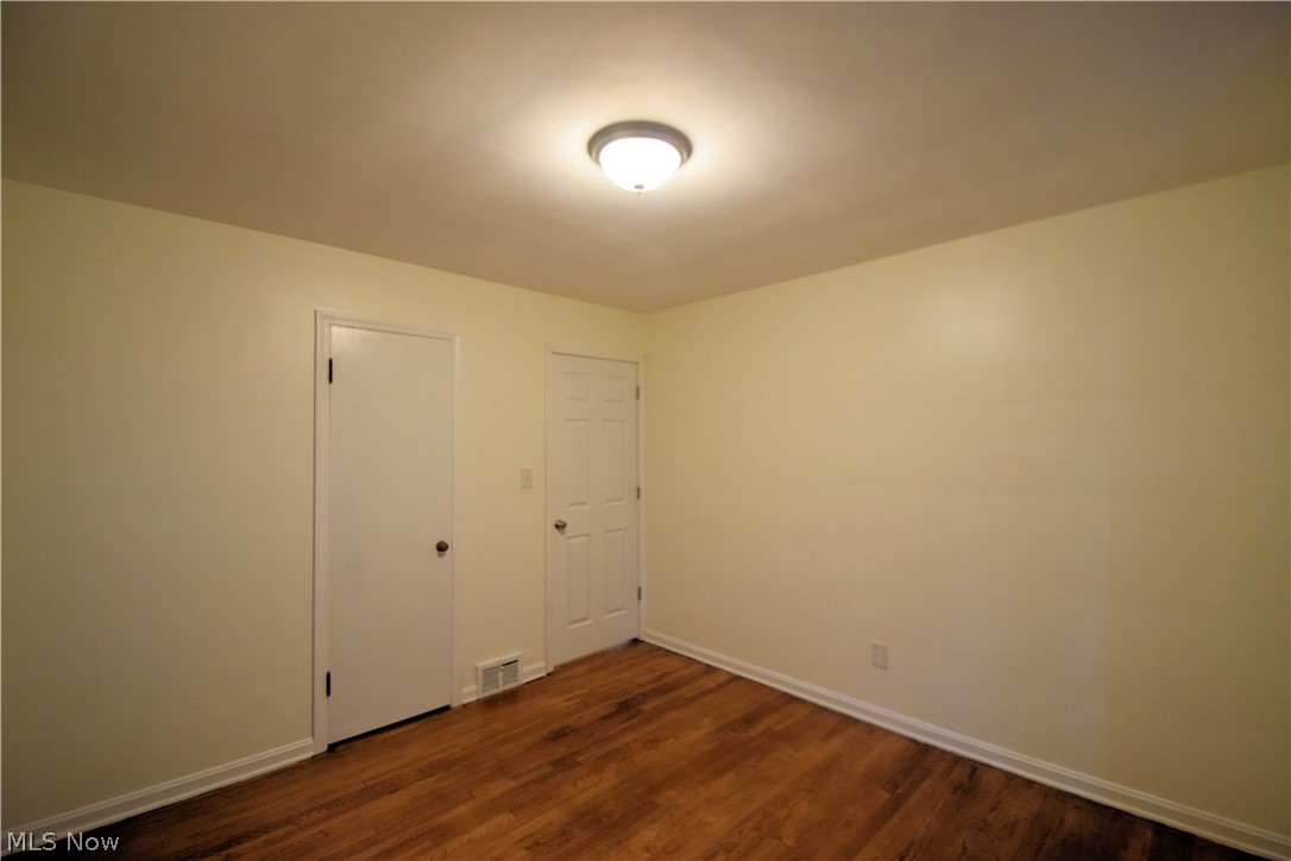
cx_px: 646
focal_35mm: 15
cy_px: 430
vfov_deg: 77.3
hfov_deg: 100.4
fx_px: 538
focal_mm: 10
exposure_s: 1/60
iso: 800
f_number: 3.5
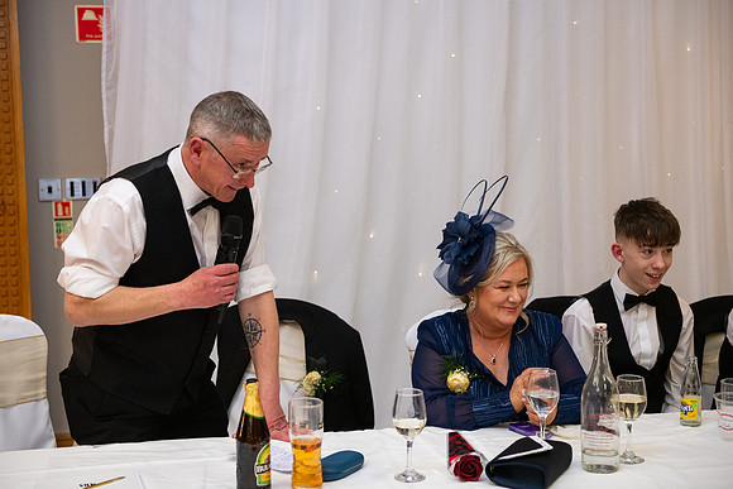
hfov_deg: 34.5
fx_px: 1181
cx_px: 366
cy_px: 244
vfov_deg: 23.4
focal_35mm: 58
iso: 1250
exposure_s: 1/160
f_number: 3.5
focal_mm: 58
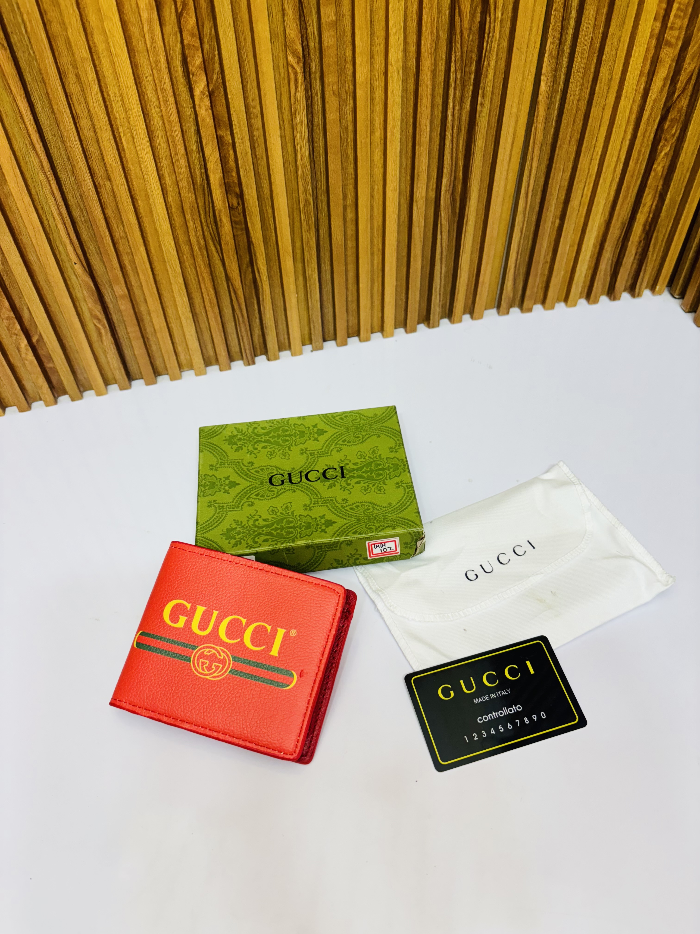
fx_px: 701
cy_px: 467
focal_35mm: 26
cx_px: 350
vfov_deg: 67.3
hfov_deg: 53.1
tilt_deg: -49.5
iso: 100
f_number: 1.6
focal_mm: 5.96
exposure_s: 1/100
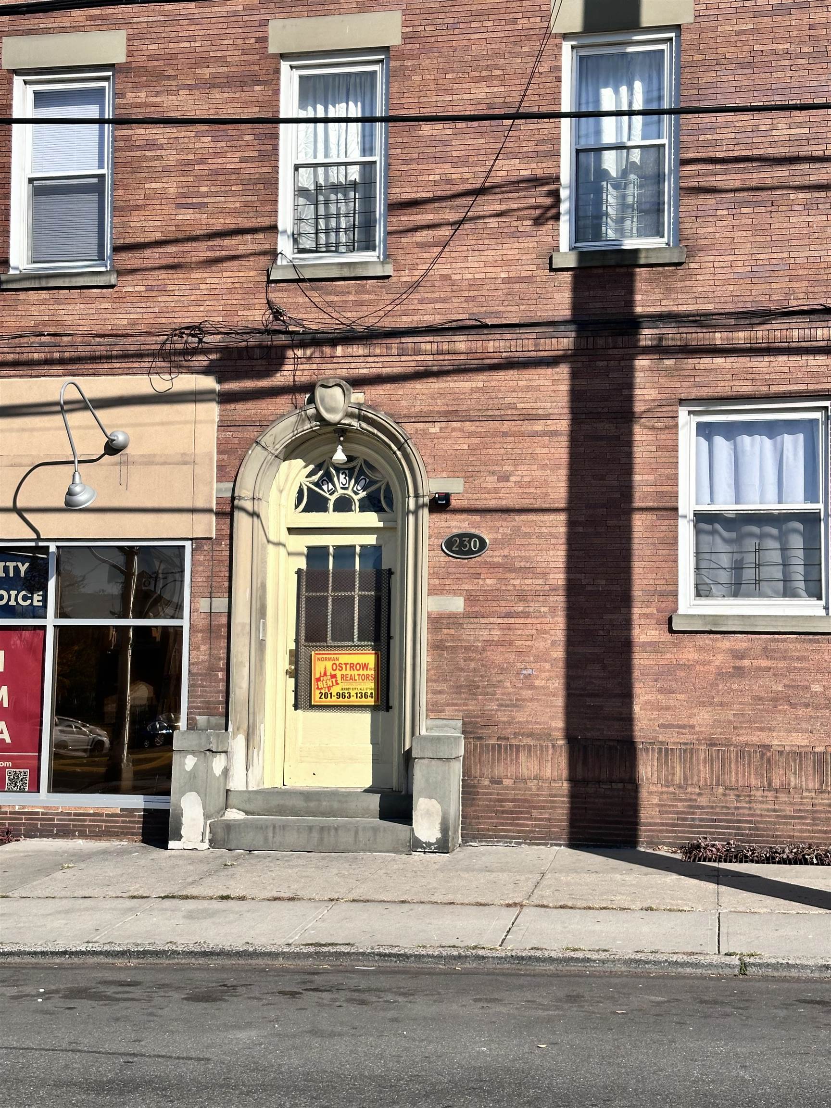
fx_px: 1536
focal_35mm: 48
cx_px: 416
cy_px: 554
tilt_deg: +5.5
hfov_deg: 30.3
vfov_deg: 39.7
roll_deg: -1.6
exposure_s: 1/4566
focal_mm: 6.86
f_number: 1.78
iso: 64
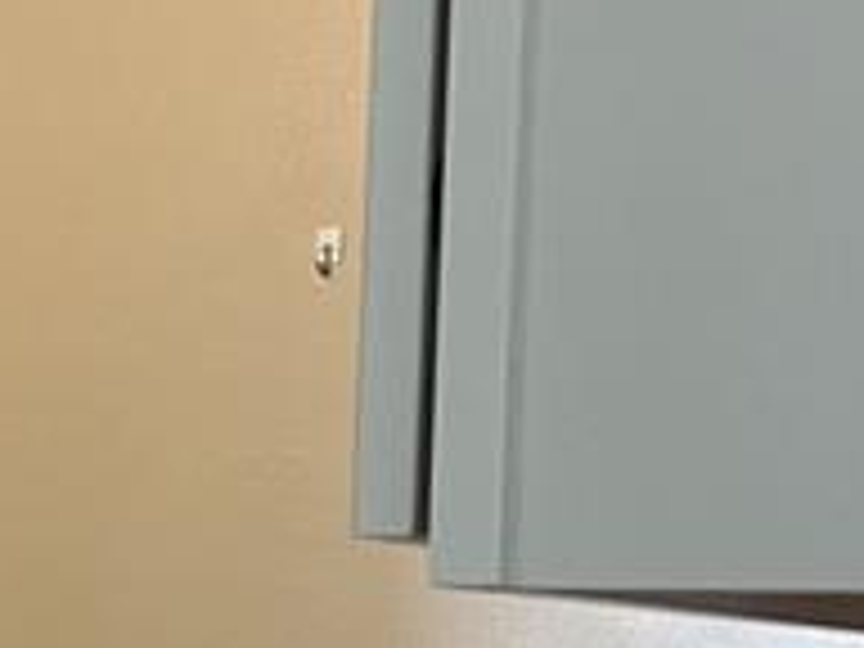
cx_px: -1130
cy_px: 738
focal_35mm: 139
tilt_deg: -2.3
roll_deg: -2.2
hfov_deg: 11.8
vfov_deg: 10.5
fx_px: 3469
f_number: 1.5
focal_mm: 5.7
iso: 80
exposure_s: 1/60
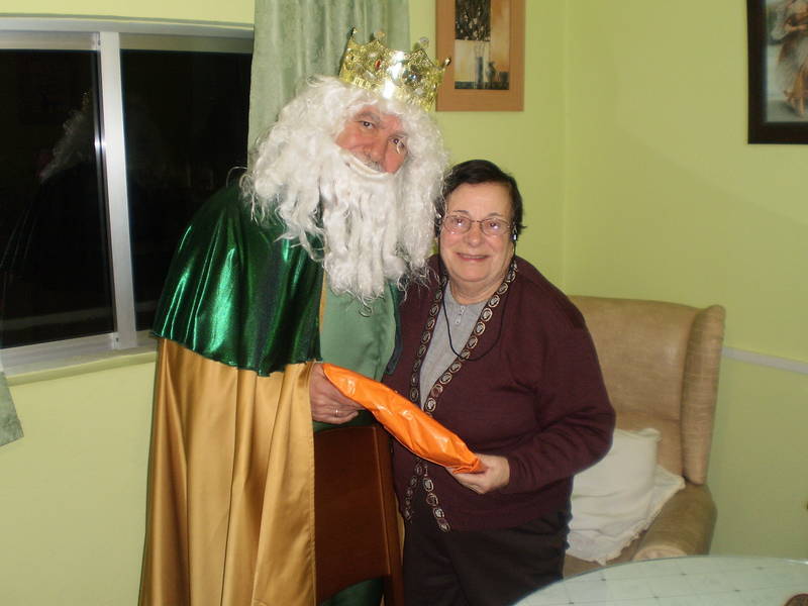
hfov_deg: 51.4
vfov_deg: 39.7
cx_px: 404
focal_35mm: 36
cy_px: 303
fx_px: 840
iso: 125
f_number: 3.1
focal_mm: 6.3
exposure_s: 1/30
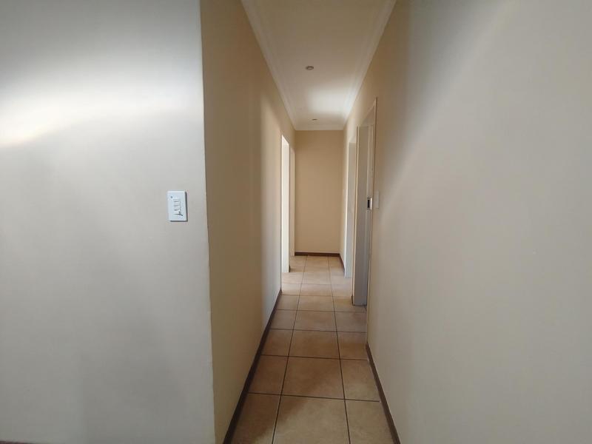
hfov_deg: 98.2
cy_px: 222
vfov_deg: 81.7
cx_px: 296
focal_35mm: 15
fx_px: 257
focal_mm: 1.65
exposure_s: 1/33
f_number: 2.2
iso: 125
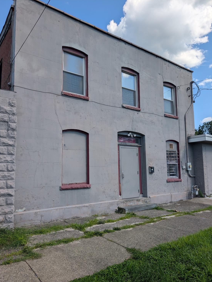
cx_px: 106
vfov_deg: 69.4
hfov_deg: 54.9
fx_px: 204
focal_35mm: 25
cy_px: 146
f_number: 1.68
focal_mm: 6.9
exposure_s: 1/1235
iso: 20
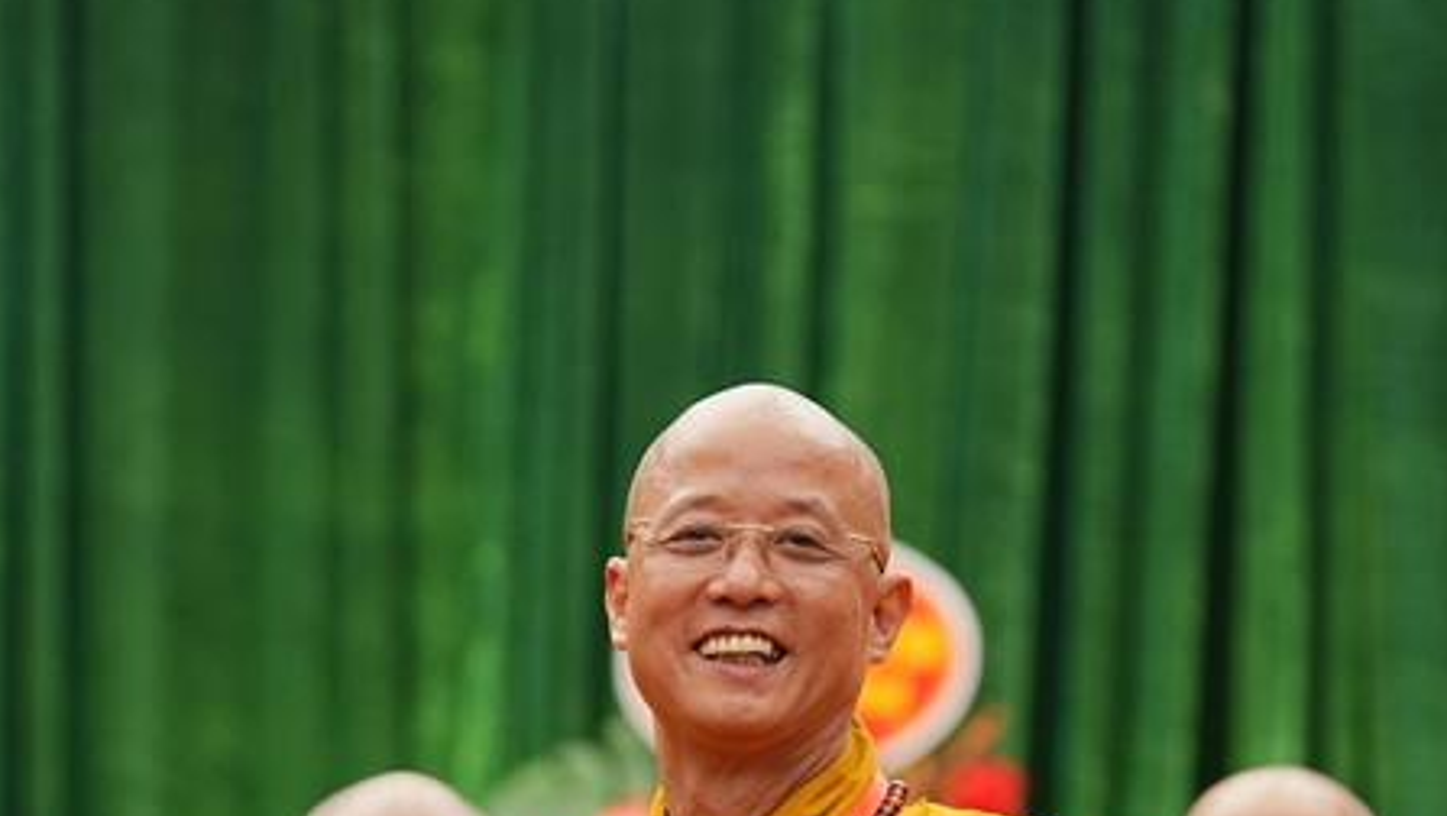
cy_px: 962
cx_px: 100
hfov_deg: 6.3
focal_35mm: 340
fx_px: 13052
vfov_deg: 3.6
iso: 1000
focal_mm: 121
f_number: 2.8
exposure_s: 1/125
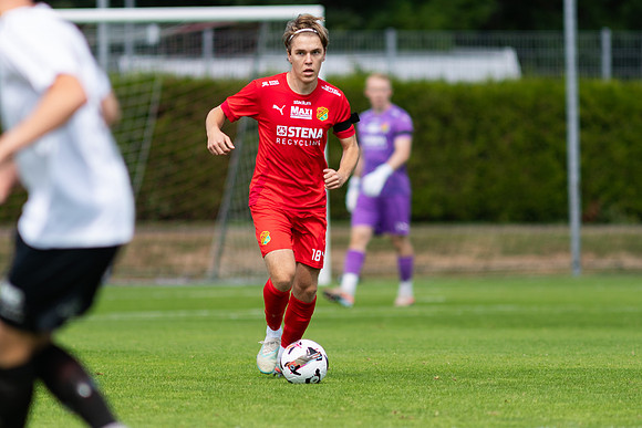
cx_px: 321
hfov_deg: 3.3
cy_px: 214
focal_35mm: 618
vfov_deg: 2.2
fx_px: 11019
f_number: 3.2
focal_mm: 300
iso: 180
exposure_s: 1/1600
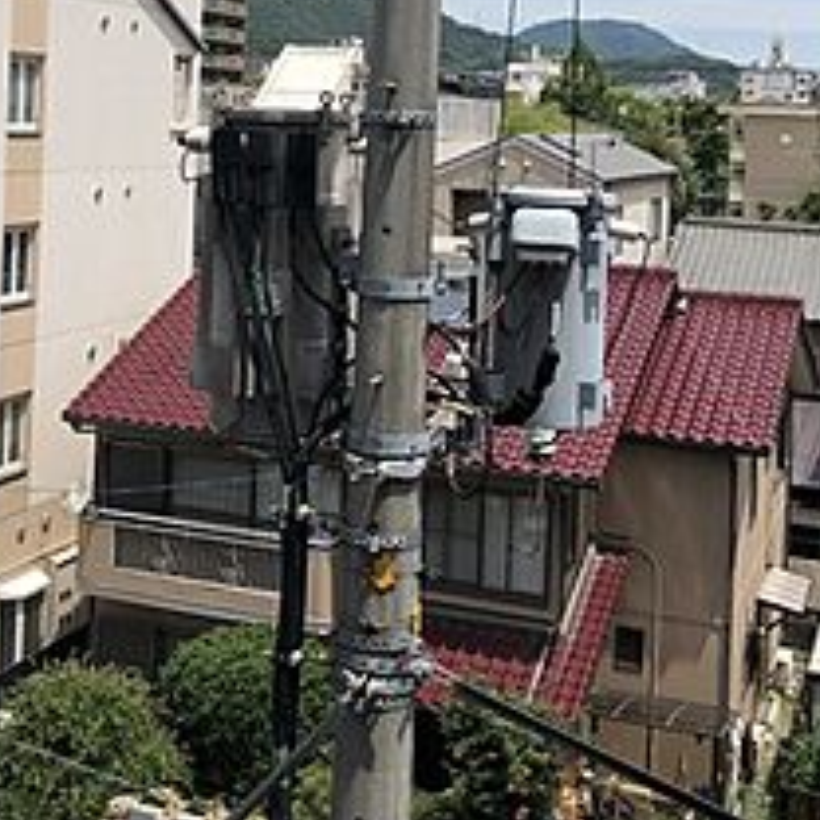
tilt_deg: -1.0
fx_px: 1528
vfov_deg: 29.2
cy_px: 134
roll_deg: -0.6
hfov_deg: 29.8
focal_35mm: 57
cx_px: 272
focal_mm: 4
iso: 20
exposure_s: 1/3040
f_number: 1.8
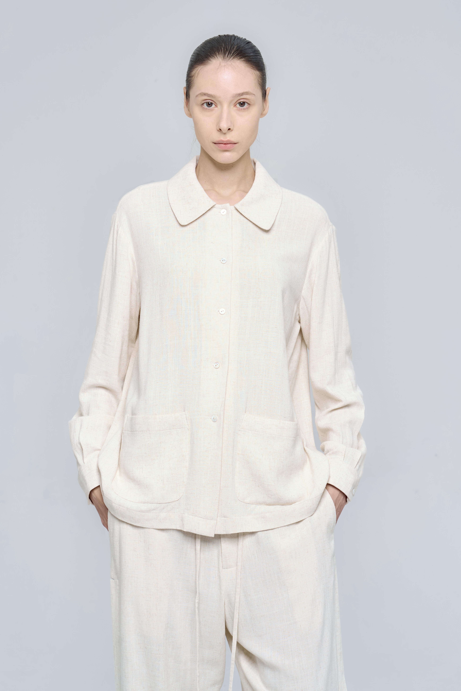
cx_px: 230
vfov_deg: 23.9
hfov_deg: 16.1
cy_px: 346
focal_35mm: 85
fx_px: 1632
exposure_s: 1/125
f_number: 8
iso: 200
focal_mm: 85
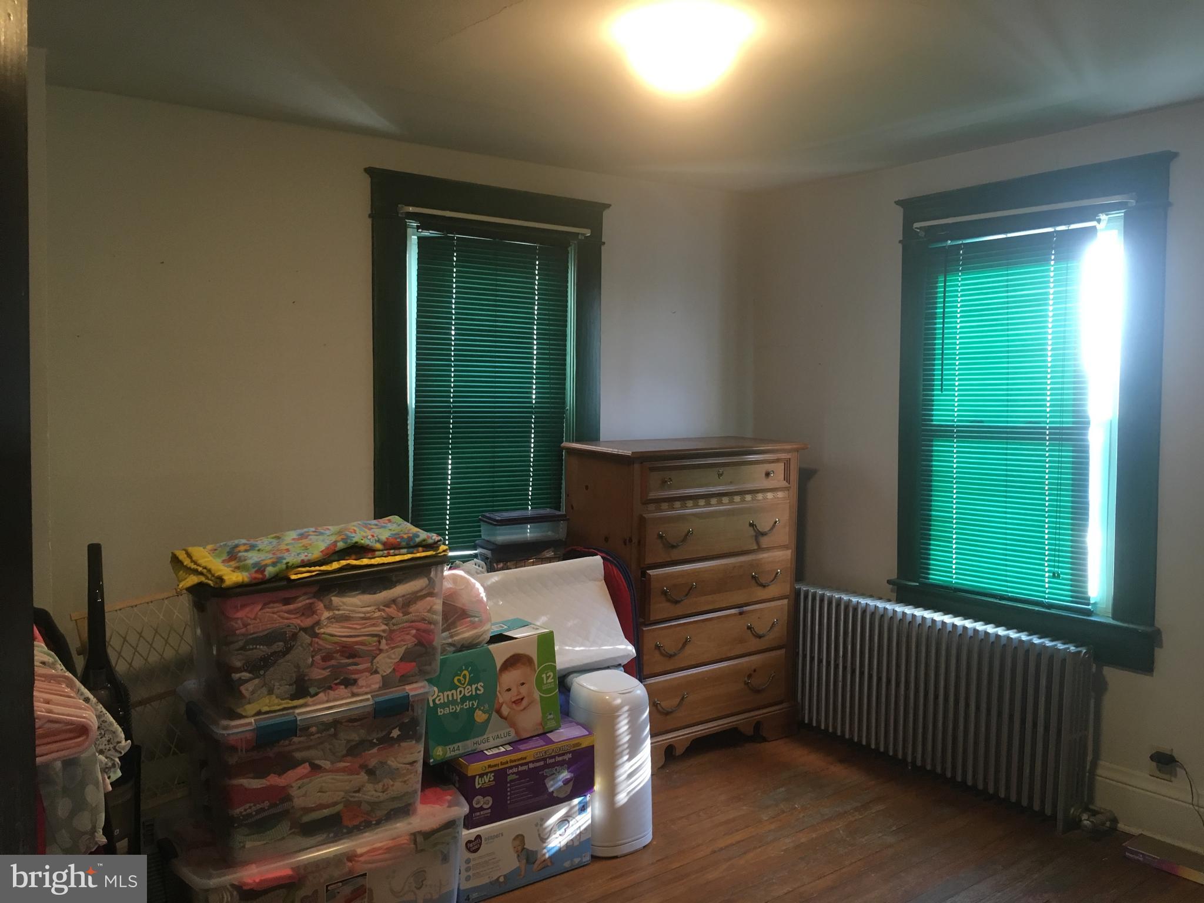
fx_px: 1009
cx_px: 602
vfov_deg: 48.2
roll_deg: -1.4
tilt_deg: -5.4
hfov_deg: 61.7
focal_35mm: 29
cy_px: 452
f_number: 2.2
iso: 100
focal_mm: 4.15
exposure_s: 1/30
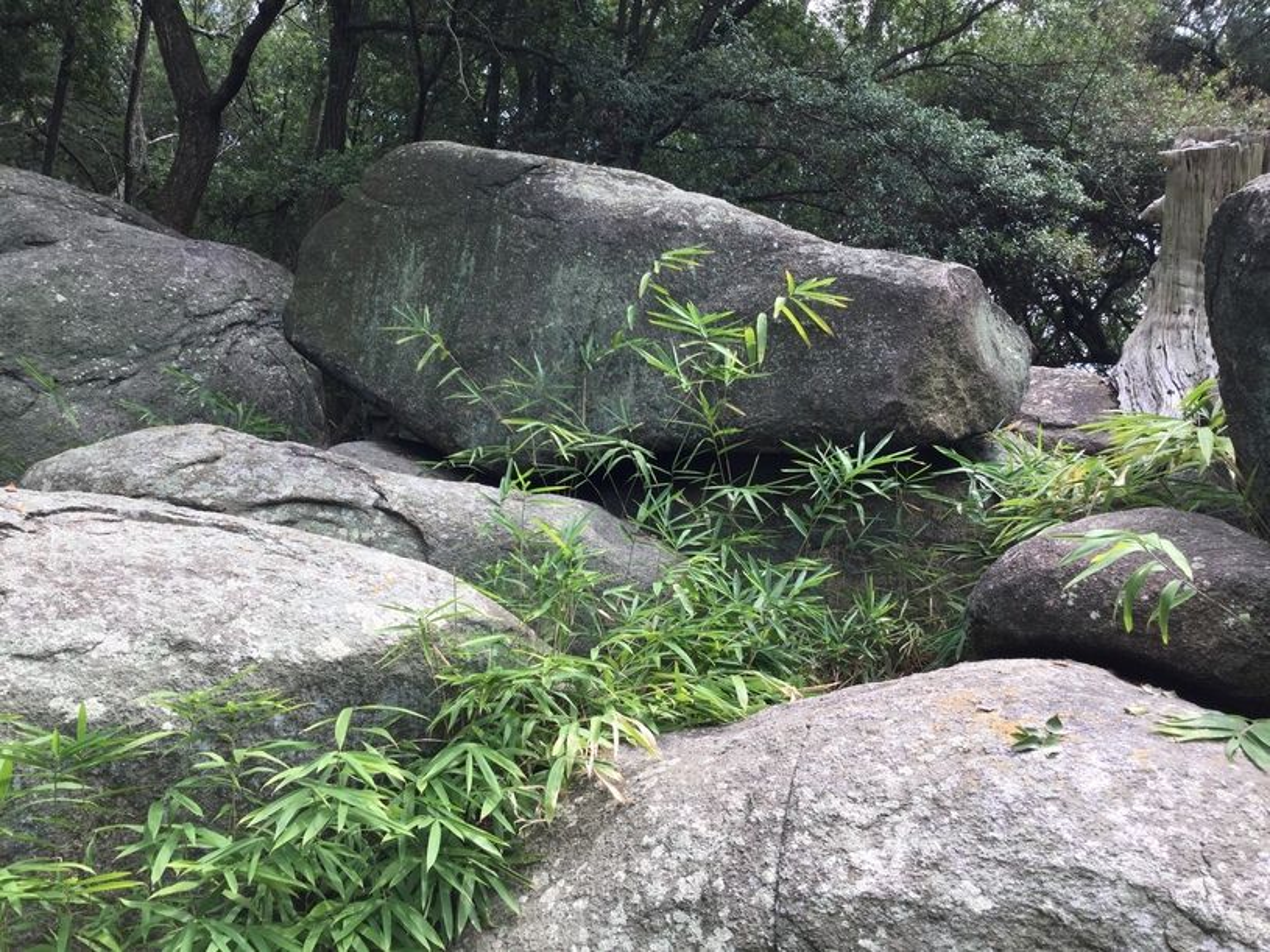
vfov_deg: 45.4
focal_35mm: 31
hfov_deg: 58.4
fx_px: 1137
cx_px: 635
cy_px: 476
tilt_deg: -6.1
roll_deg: -0.9
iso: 25
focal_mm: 3.3
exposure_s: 1/186
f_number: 2.4
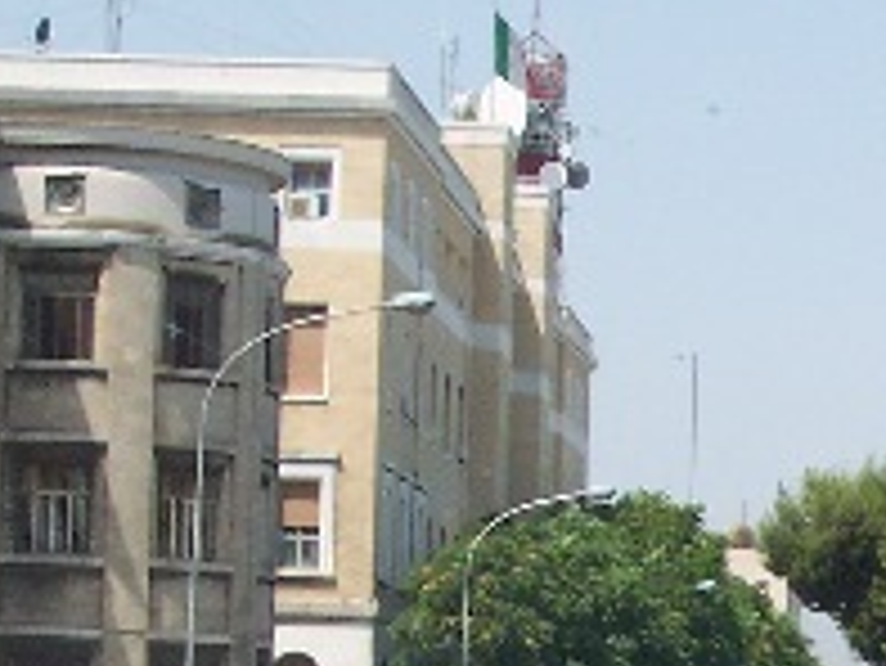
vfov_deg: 9.5
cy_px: 864
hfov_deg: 12.4
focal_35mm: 154
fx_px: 3944
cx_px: 1138
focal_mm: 8
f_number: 4.8
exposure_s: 1/500
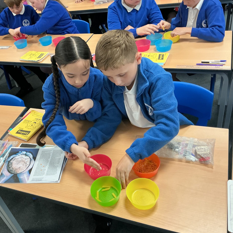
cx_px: 90
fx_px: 267
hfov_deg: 46.9
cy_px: 115
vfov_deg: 47.2
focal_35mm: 35
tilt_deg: -37.5
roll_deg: +13.7
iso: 160
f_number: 1.8
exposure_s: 1/60
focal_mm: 3
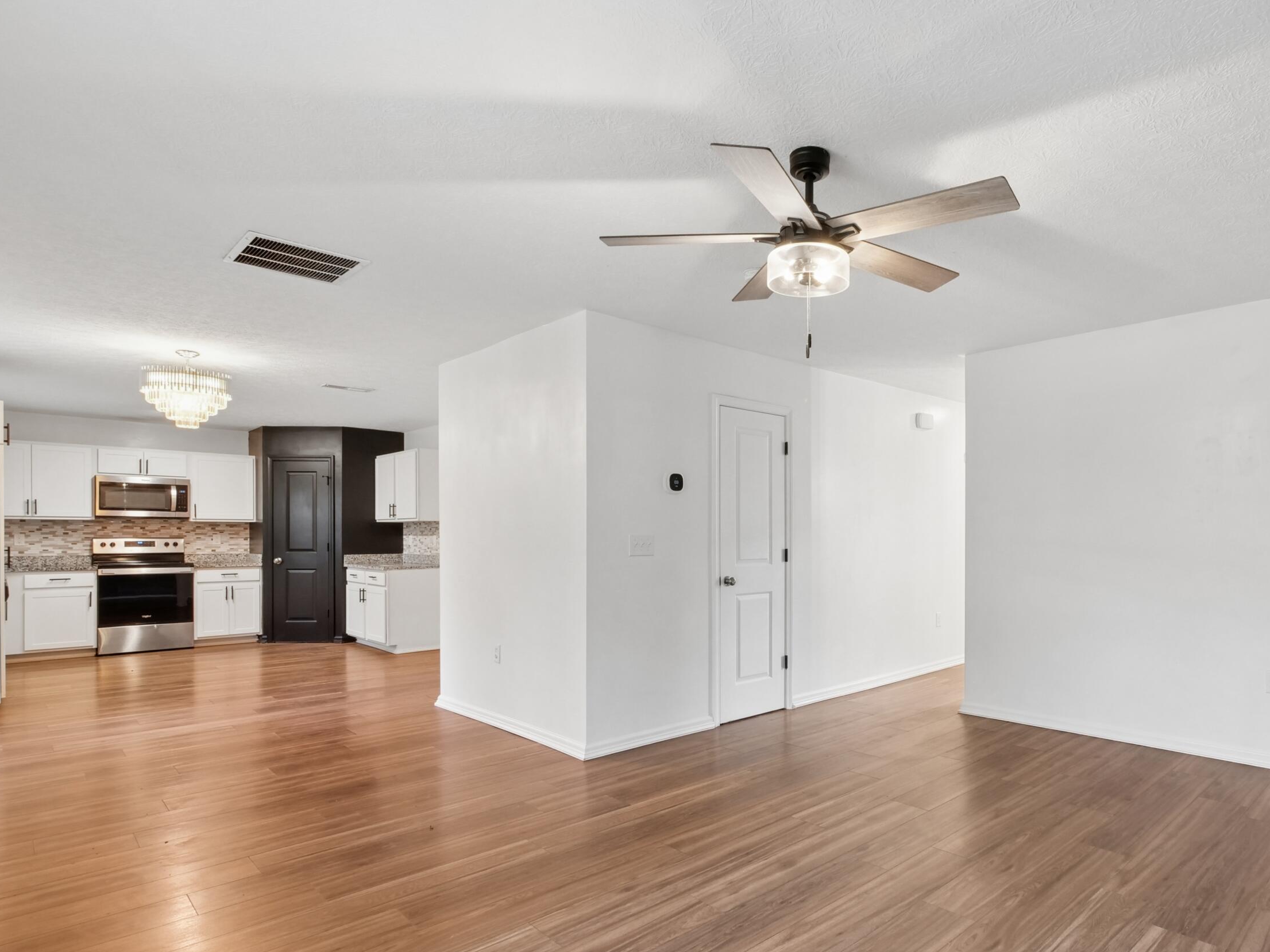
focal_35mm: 19
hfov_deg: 83.3
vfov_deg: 68.0
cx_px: 782
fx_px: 697
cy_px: 572
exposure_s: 1/13
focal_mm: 7
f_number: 7.1
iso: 640
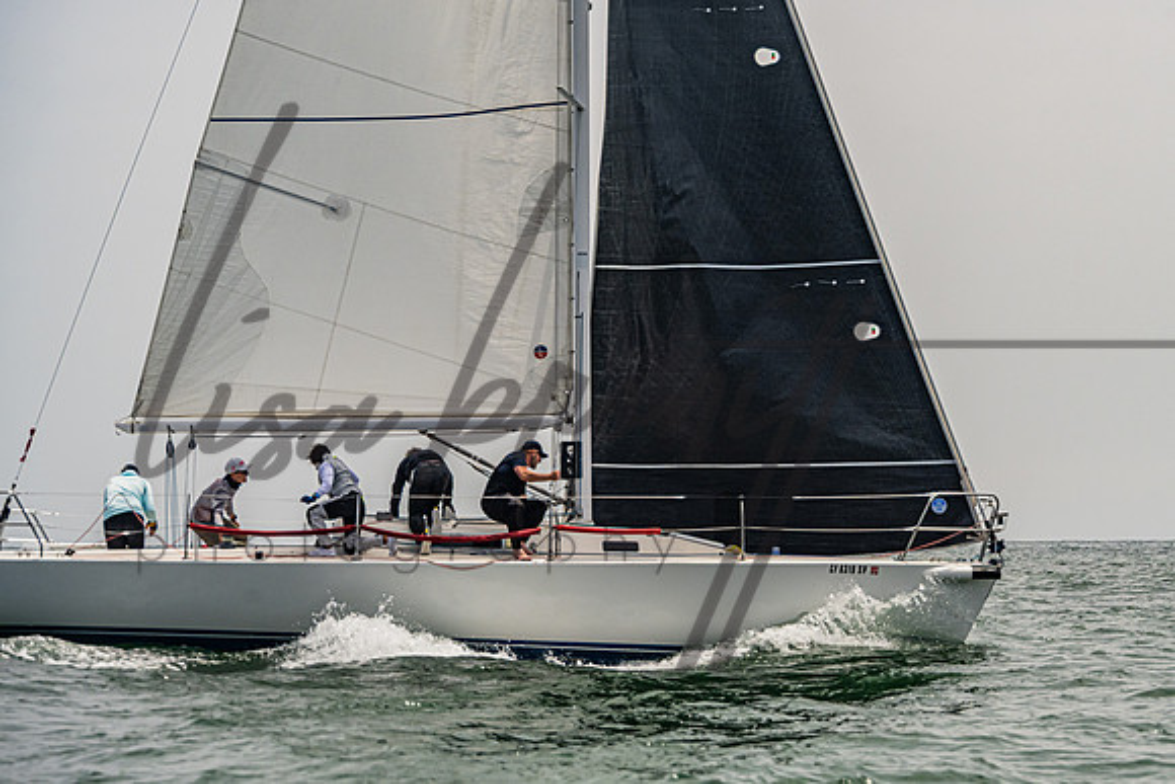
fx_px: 5790
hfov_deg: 11.6
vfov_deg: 7.7
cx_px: 787
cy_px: 318
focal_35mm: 177
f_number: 8
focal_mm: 130
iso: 500
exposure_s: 1/4000
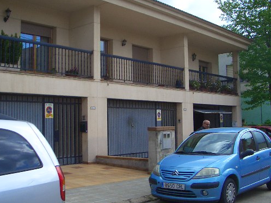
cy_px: 100
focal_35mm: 45
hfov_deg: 42.0
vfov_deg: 32.2
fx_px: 352
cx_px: 122
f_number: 4.3
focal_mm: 5.8
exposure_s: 1/320
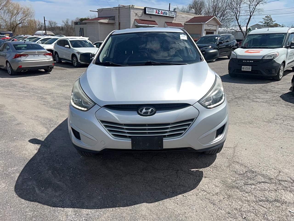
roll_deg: -1.2
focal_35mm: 26
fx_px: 221
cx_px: 147
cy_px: 110
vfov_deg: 53.1
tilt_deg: -18.7
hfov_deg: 67.3
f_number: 1.5
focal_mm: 5.7
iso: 32
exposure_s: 1/10753
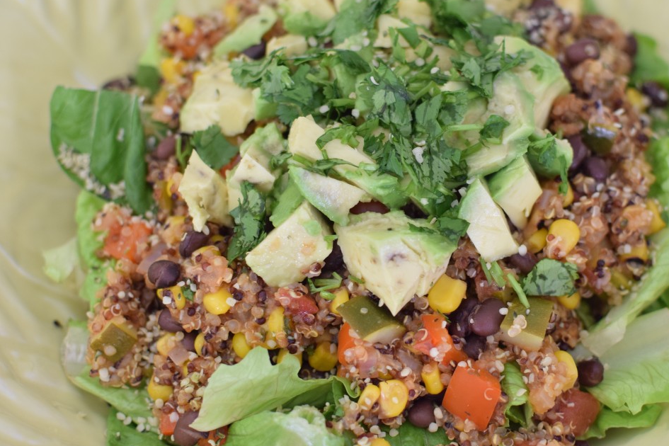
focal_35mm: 67
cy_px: 185
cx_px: 424
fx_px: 1238
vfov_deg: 20.4
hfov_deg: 30.1
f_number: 2.8
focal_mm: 35
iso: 500
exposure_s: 1/80
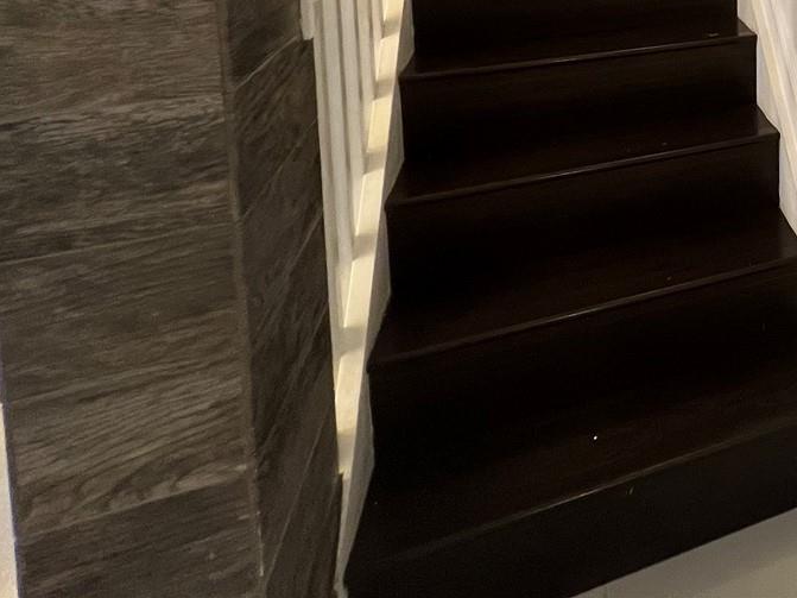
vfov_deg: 35.8
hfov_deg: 42.8
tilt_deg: -5.1
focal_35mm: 31
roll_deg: -0.2
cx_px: 911
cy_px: -114
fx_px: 714
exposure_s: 1/60
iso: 250
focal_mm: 1.57
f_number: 1.8
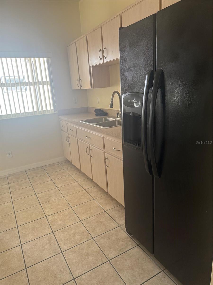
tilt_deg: -14.8
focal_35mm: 24
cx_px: 106
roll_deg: +4.5
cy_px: 142
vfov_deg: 71.6
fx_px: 197
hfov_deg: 56.8
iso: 200
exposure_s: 1/102
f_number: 1.78
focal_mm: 6.76
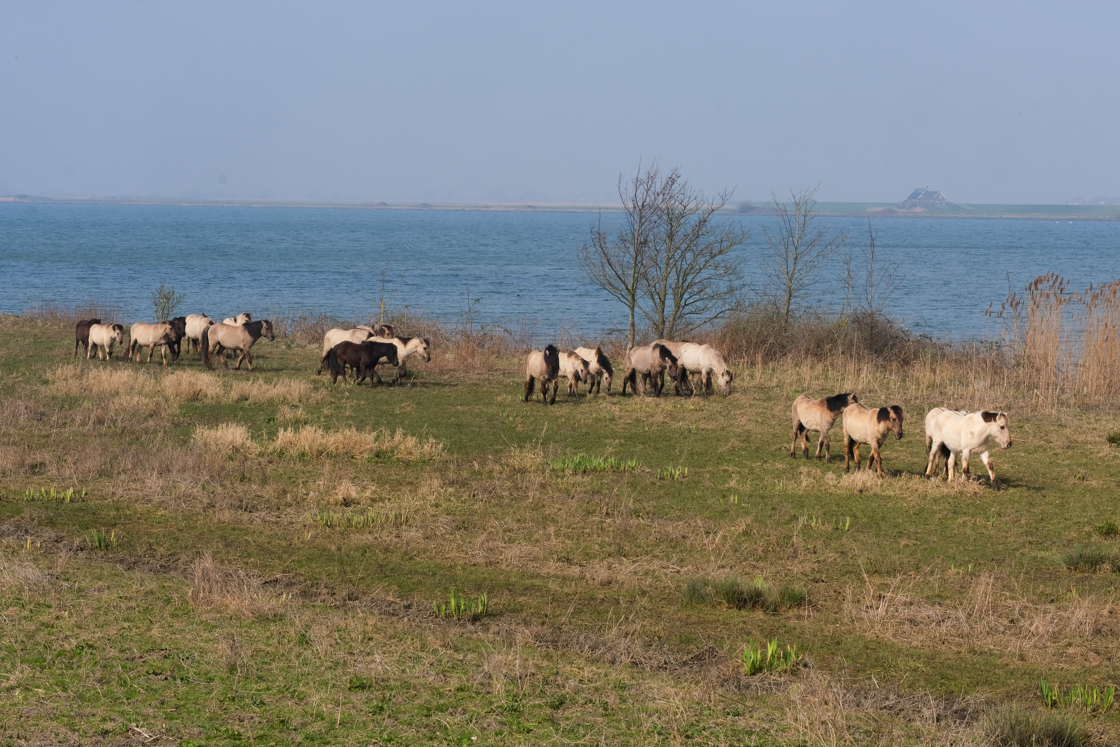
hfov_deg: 17.1
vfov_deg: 11.4
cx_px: 560
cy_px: 374
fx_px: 3733
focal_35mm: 120
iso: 160
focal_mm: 80
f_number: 16
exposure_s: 1/120
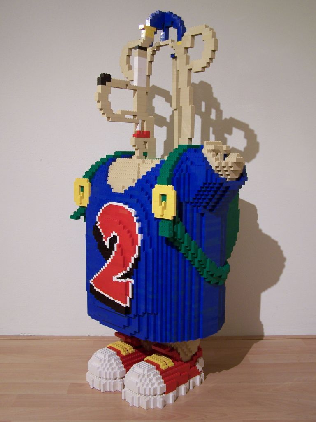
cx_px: 158
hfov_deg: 37.7
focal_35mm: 38
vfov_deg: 49.0
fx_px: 463
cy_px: 211
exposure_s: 1/2
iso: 80
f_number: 2.8
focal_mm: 6.3
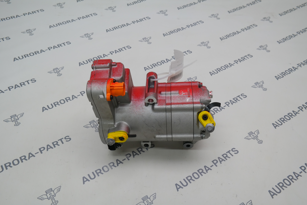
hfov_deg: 57.2
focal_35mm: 33
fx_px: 281
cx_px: 154
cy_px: 102
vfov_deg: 40.0
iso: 200
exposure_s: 1/40
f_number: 7.1
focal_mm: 22
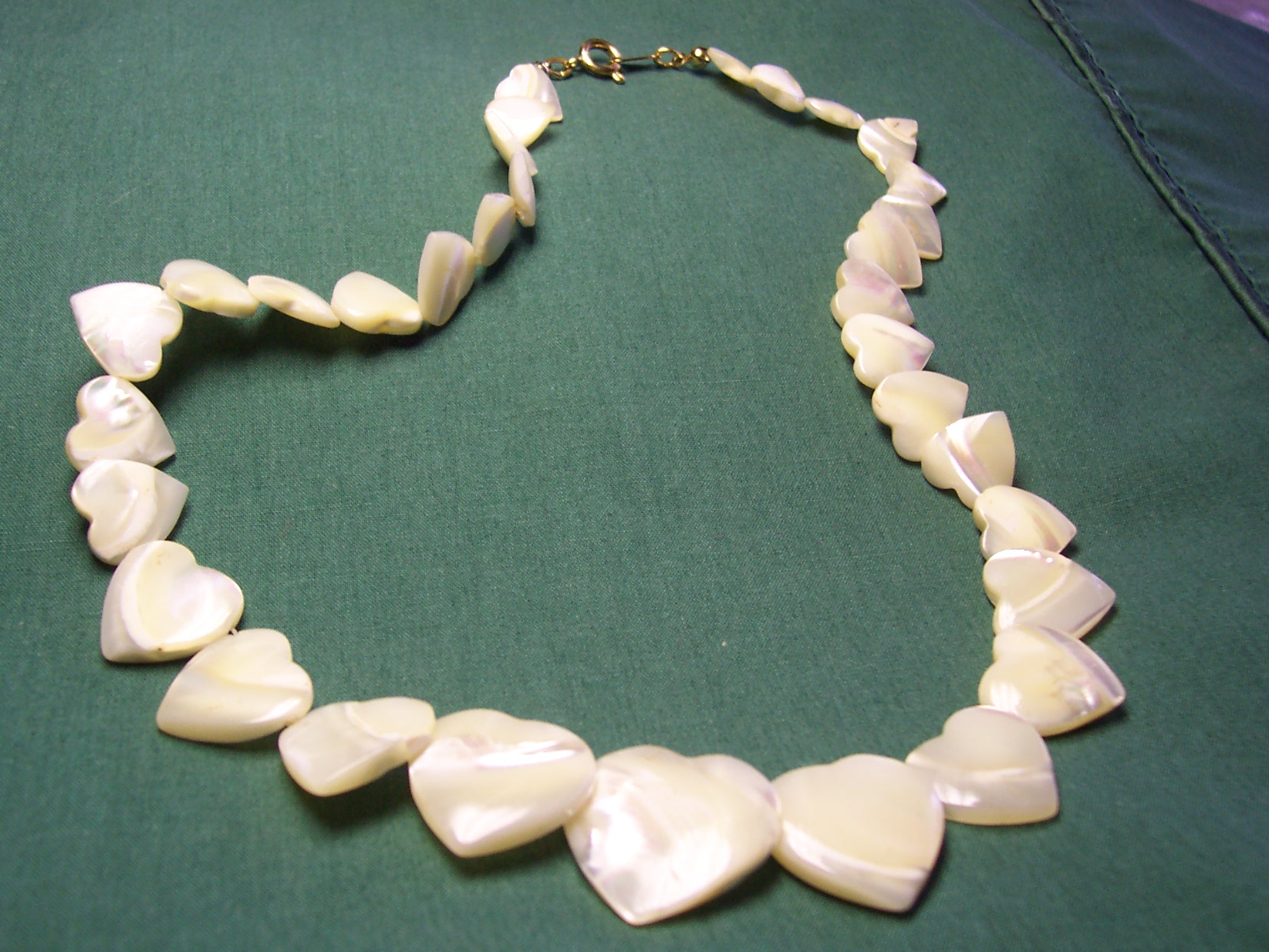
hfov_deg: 50.1
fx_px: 1356
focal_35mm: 37
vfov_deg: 38.7
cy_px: 476
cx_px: 634
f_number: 2.8
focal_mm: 5.6
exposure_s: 1/60
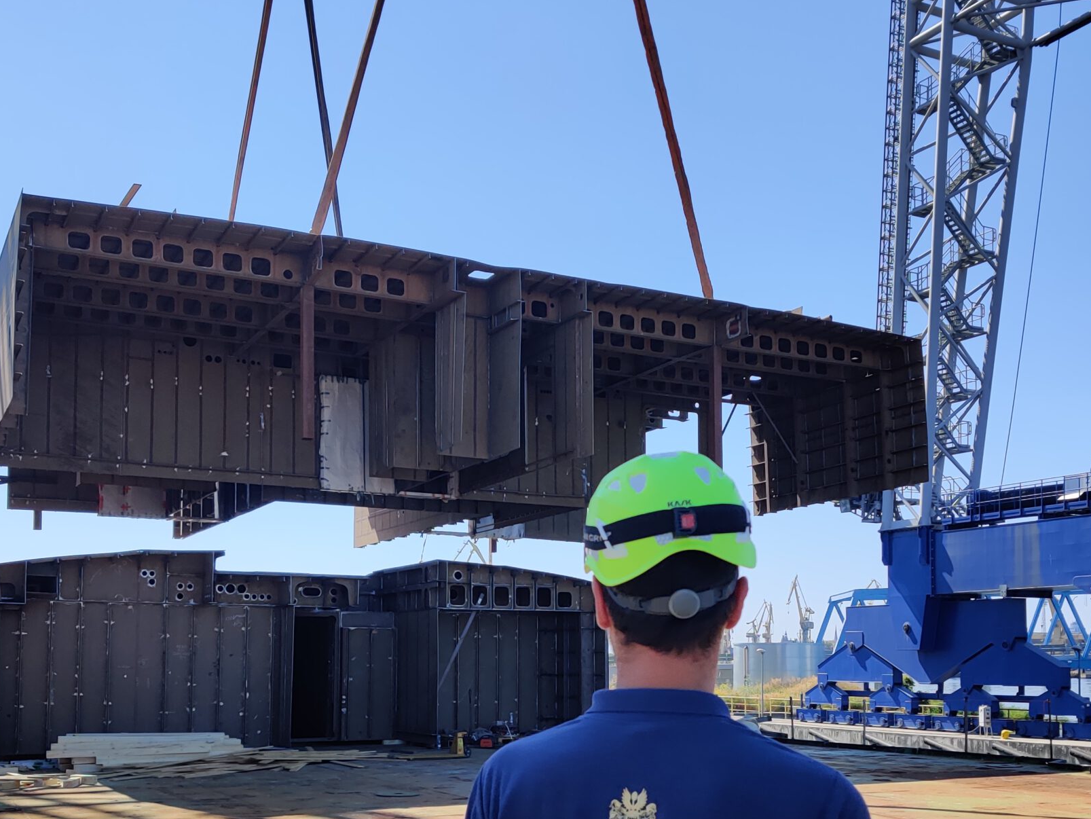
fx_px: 1356
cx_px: 546
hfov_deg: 43.8
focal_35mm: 43
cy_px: 594
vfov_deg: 33.1
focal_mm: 4.75
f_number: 1.65
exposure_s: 1/2195
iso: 125
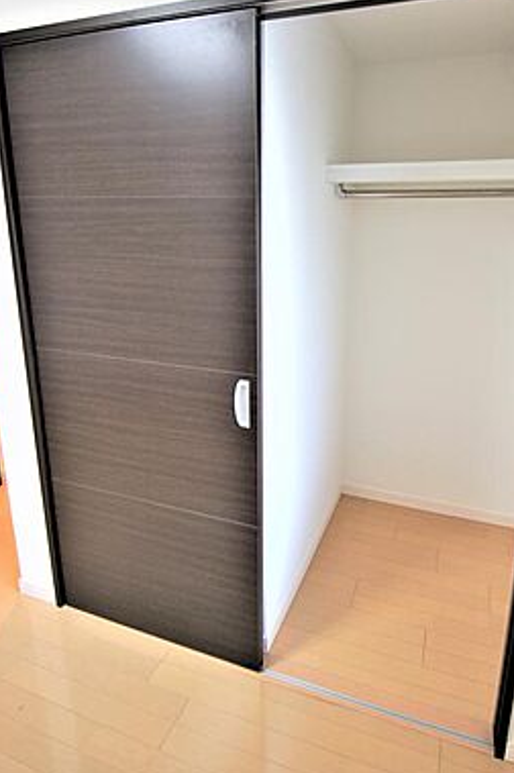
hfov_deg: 64.0
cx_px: 305
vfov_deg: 86.3
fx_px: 408
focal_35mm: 19
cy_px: 328
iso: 160
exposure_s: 1/30
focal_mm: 10
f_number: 3.5
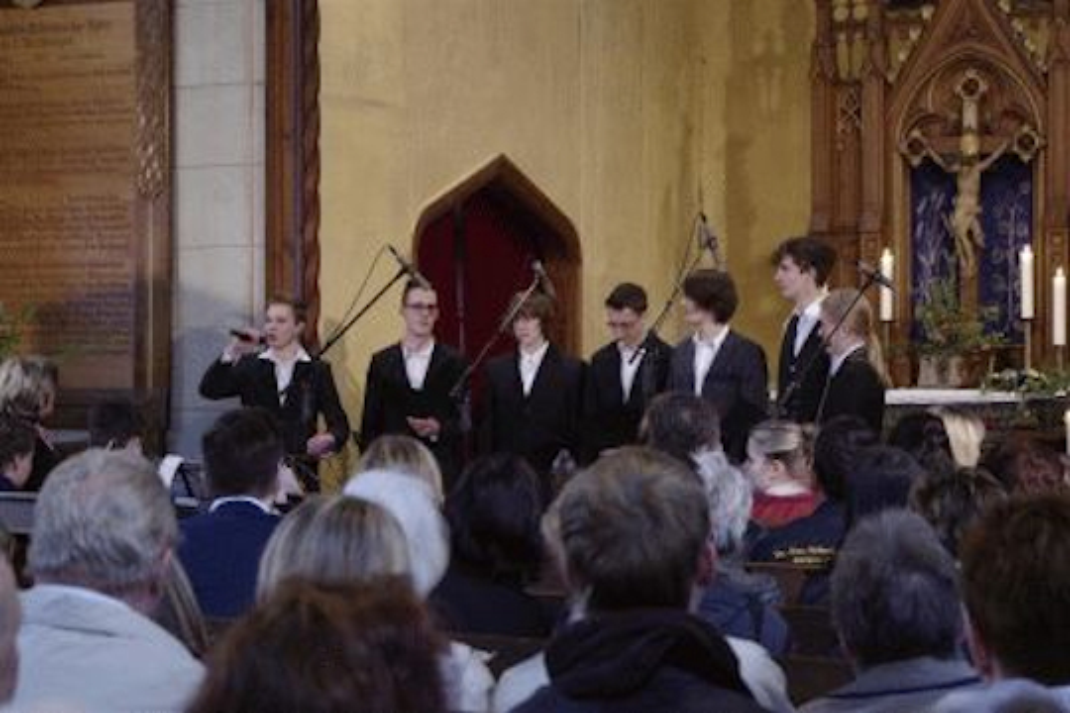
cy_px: 356
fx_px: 2452
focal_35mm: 82
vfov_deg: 16.6
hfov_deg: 24.6
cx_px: 535
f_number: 5.6
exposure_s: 1/25
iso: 2000
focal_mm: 55
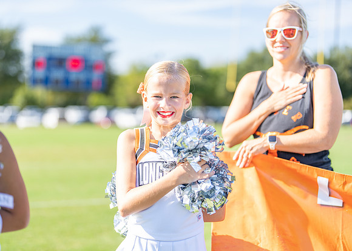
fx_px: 543
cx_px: 156
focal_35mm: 54
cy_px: 130
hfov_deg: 35.9
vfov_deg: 26.0
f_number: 1.2
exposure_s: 1/2500
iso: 100
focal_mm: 50
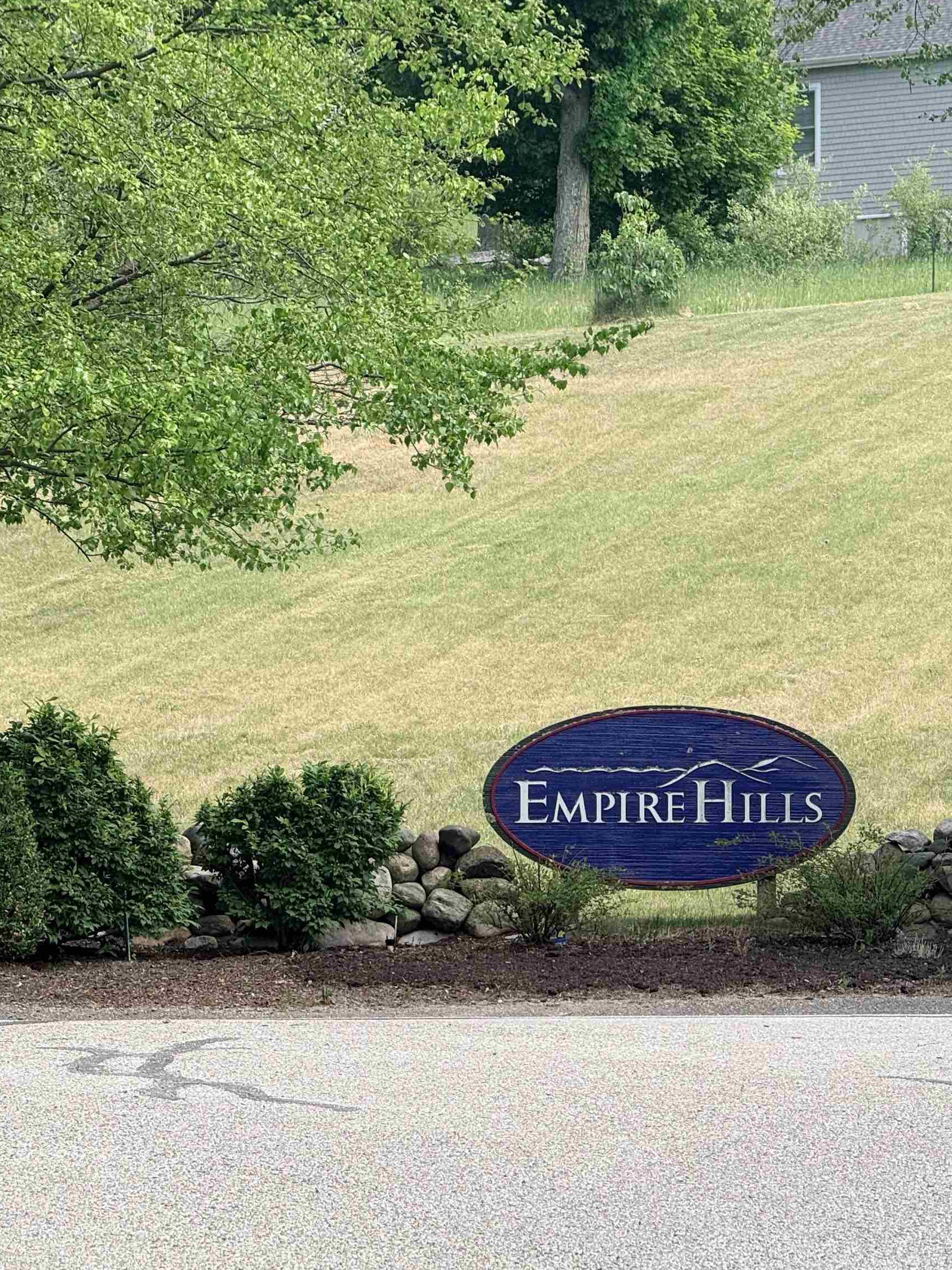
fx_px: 5905
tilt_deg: +2.8
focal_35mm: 161
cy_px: 634
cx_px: 660
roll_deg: +0.1
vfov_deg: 12.3
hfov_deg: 9.2
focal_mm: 15.66
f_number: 2.8
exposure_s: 1/674
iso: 64
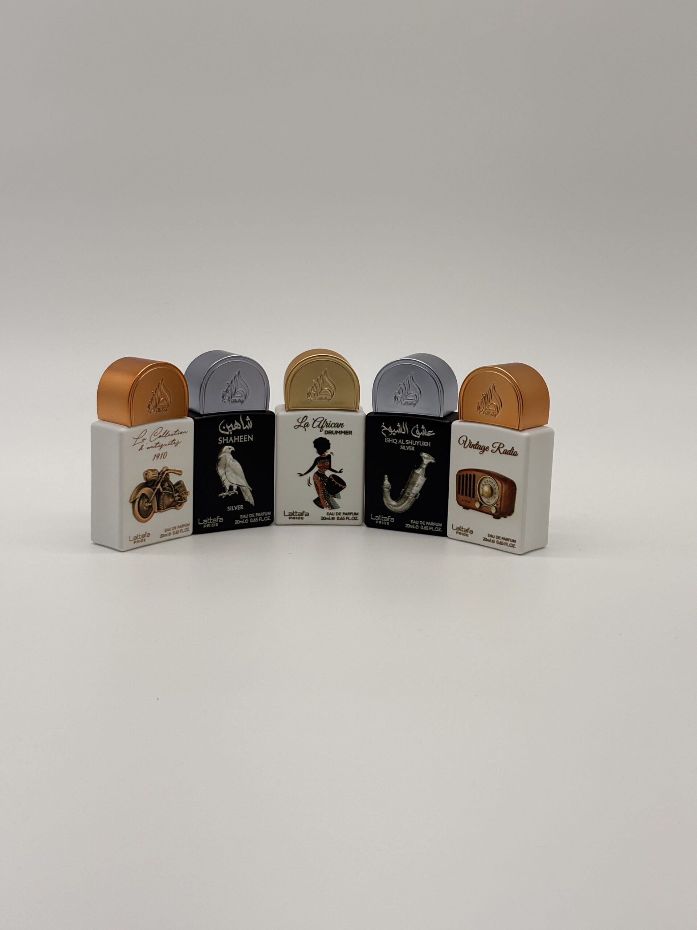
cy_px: 465
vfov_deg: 36.8
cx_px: 348
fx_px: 1396
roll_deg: -0.9
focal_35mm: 52
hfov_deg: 28.0
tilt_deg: -11.8
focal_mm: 5.96
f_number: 1.6
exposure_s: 1/973
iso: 40
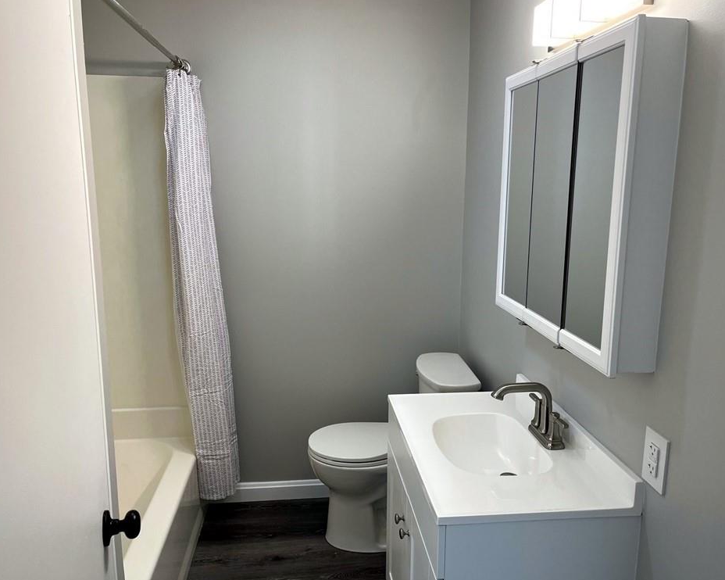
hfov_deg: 62.2
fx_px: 601
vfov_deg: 51.5
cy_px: 285
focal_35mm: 28
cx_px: 378
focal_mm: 5.1
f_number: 1.6
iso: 64
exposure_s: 1/60
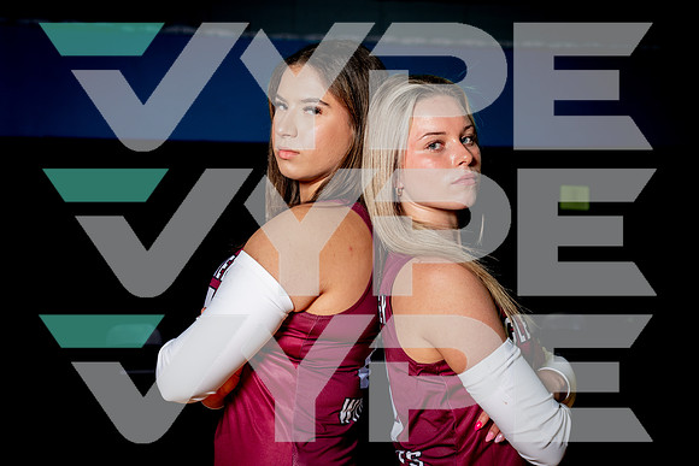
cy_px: 233
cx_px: 350
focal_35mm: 71
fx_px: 1377
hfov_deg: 28.5
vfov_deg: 19.2
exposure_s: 1/200
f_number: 5
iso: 250
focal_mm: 67
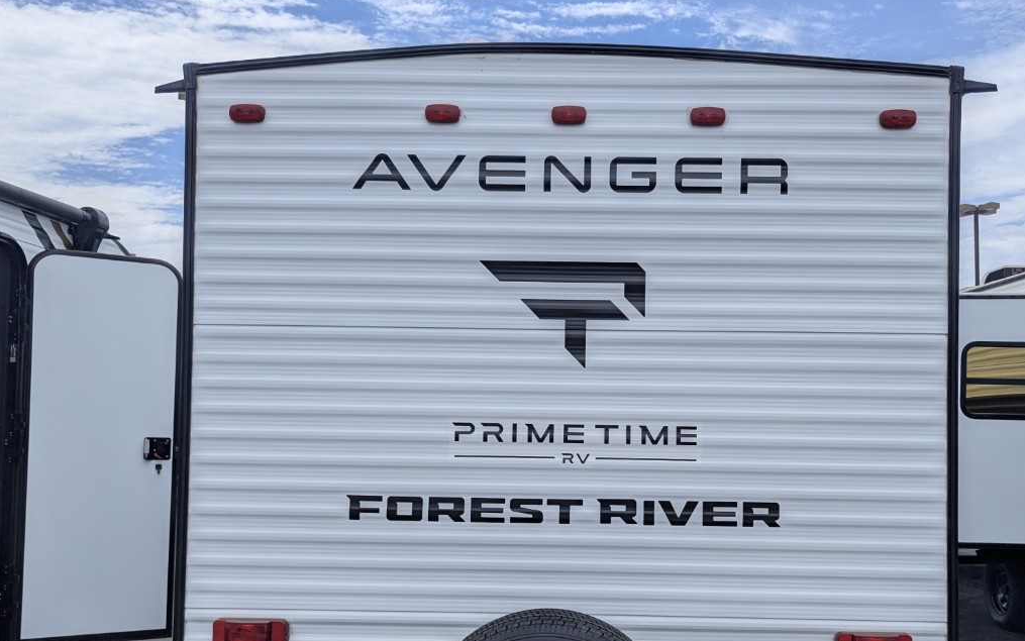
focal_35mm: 35
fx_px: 978
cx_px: 589
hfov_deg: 55.1
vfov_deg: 36.0
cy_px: 411
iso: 44
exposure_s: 1/3058
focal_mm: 6.81
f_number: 1.85
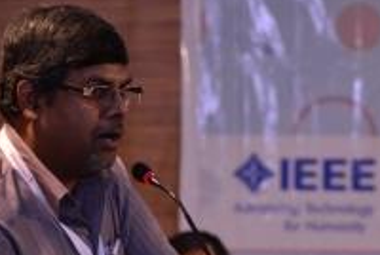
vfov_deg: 5.6
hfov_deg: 8.3
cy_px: 241
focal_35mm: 246
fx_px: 2600
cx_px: 312
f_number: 4
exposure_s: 1/80
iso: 800
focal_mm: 110
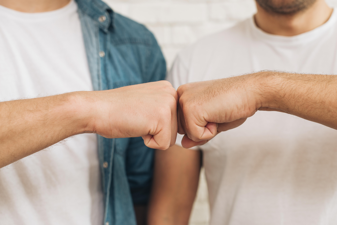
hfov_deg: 39.6
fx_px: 468
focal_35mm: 50
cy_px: 112
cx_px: 168
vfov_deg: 27.0
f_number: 4
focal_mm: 50
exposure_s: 1/160
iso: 400
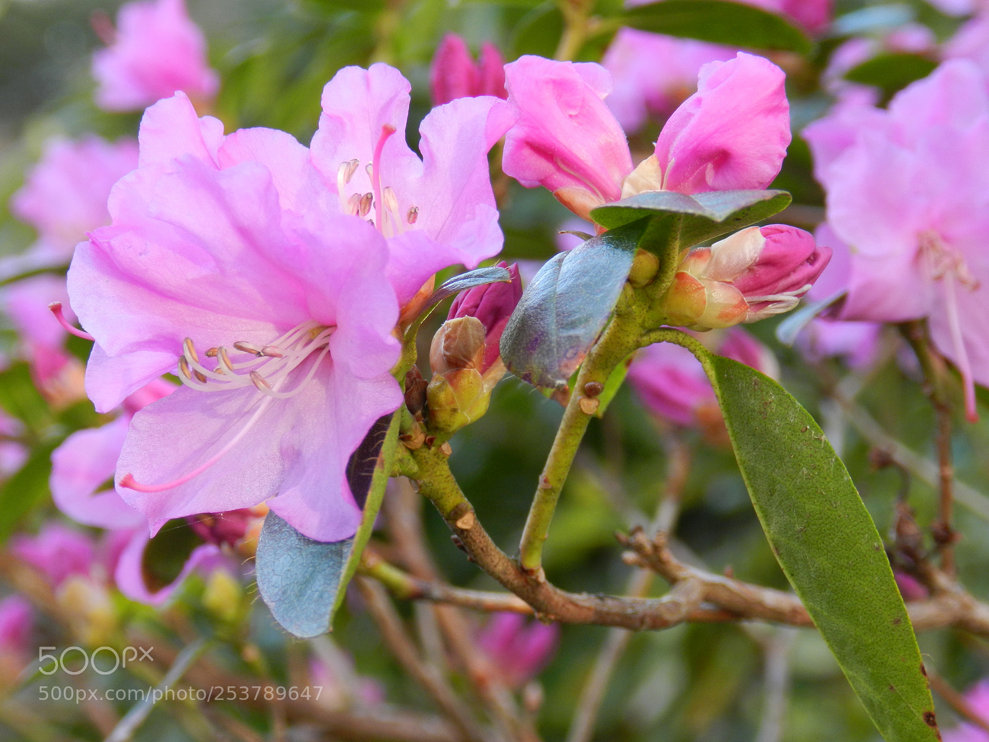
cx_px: 494
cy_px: 371
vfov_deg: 11.4
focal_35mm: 130
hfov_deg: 15.2
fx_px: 3714
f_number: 5
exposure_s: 1/40
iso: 160
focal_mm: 23.1
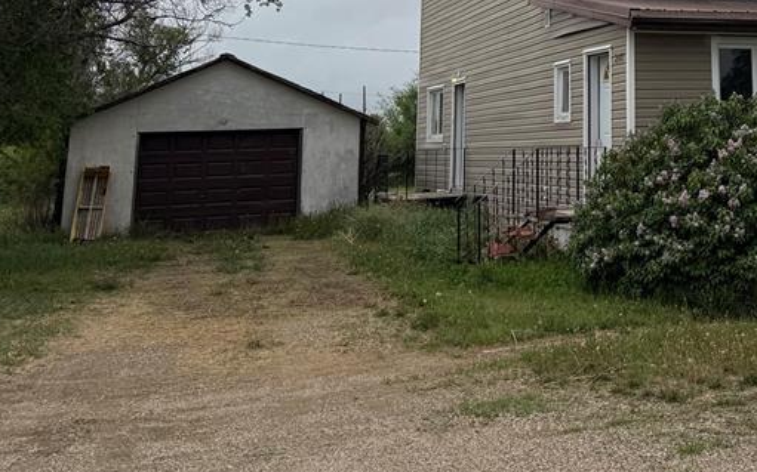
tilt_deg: +10.3
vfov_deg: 23.7
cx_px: 711
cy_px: -50
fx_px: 1052
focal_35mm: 51
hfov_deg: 36.6
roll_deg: +2.2
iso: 80
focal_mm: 6.76
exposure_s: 1/9091
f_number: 1.78
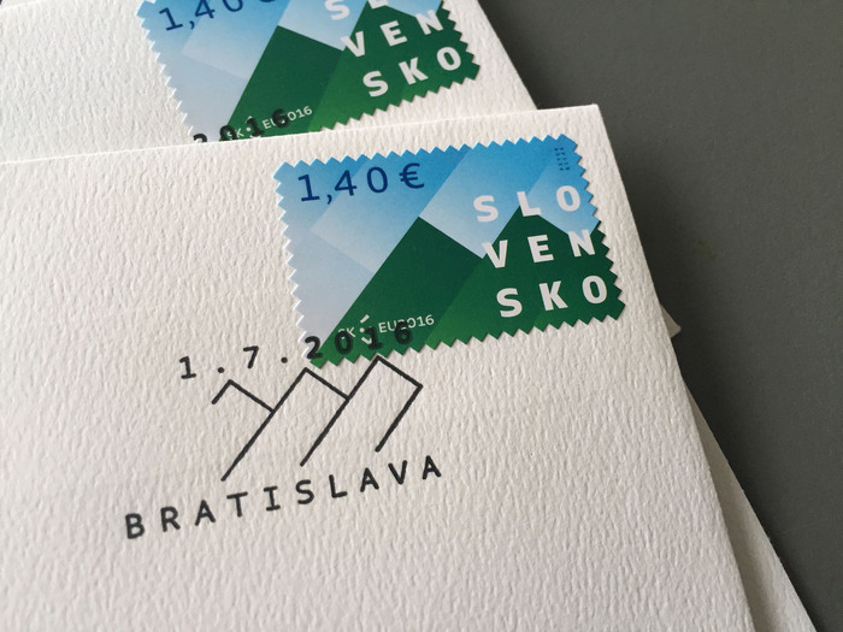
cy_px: 316
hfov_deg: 61.7
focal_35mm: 29
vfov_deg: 48.2
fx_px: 706
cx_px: 422
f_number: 2.2
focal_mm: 4.15
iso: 64
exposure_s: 1/33
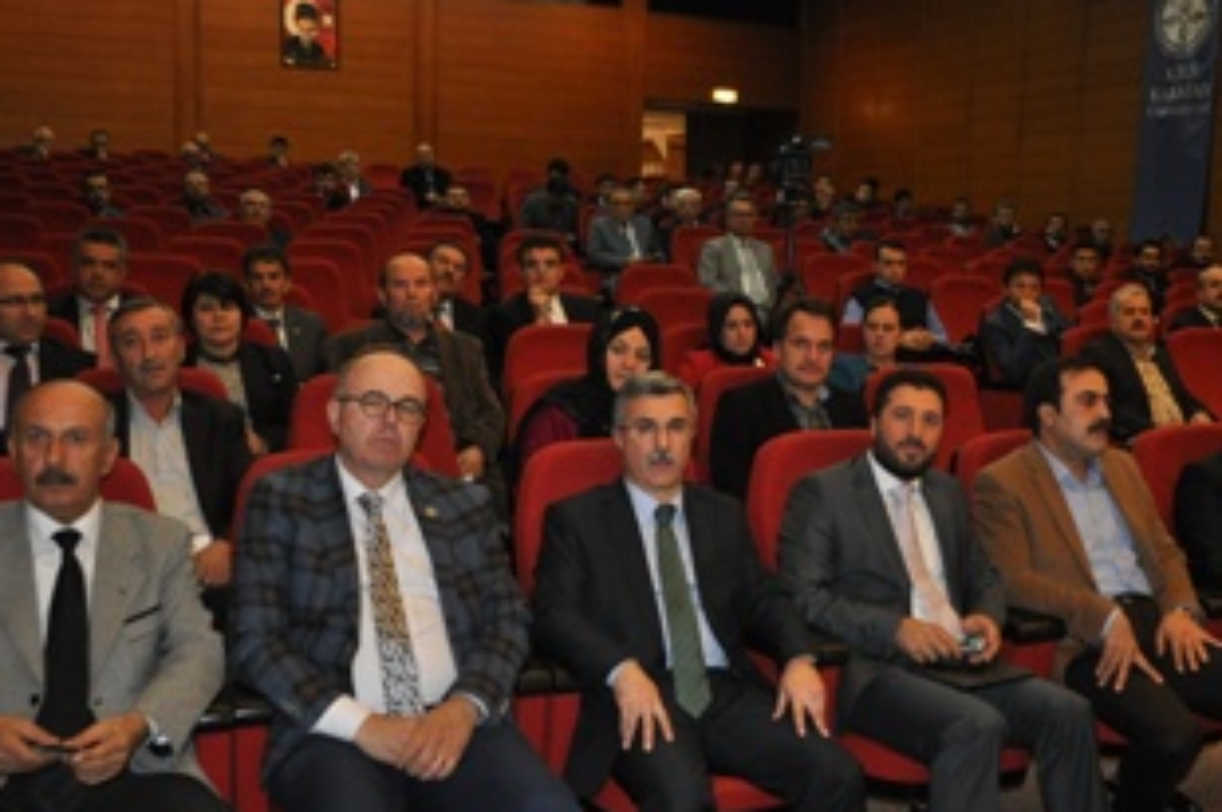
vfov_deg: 34.1
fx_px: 1322
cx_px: 686
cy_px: 457
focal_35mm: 39
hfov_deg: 49.5
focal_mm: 18
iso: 800
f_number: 3.5
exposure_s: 1/60
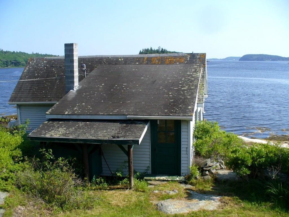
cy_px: 108
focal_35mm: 37
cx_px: 144
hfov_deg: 50.1
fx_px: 309
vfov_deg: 38.7
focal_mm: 6.1
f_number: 5.6
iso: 80
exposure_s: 1/250
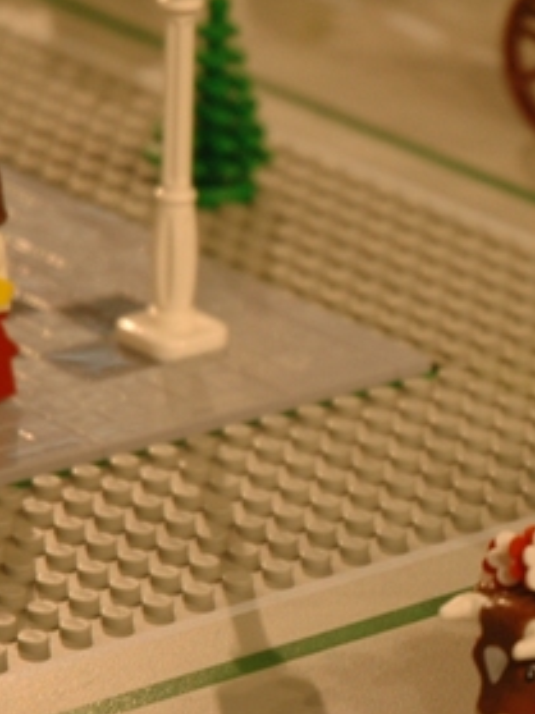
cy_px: 525
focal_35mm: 289
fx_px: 5960
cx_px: 796
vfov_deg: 6.9
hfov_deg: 5.1
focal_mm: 70
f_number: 4.5
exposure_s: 1/60
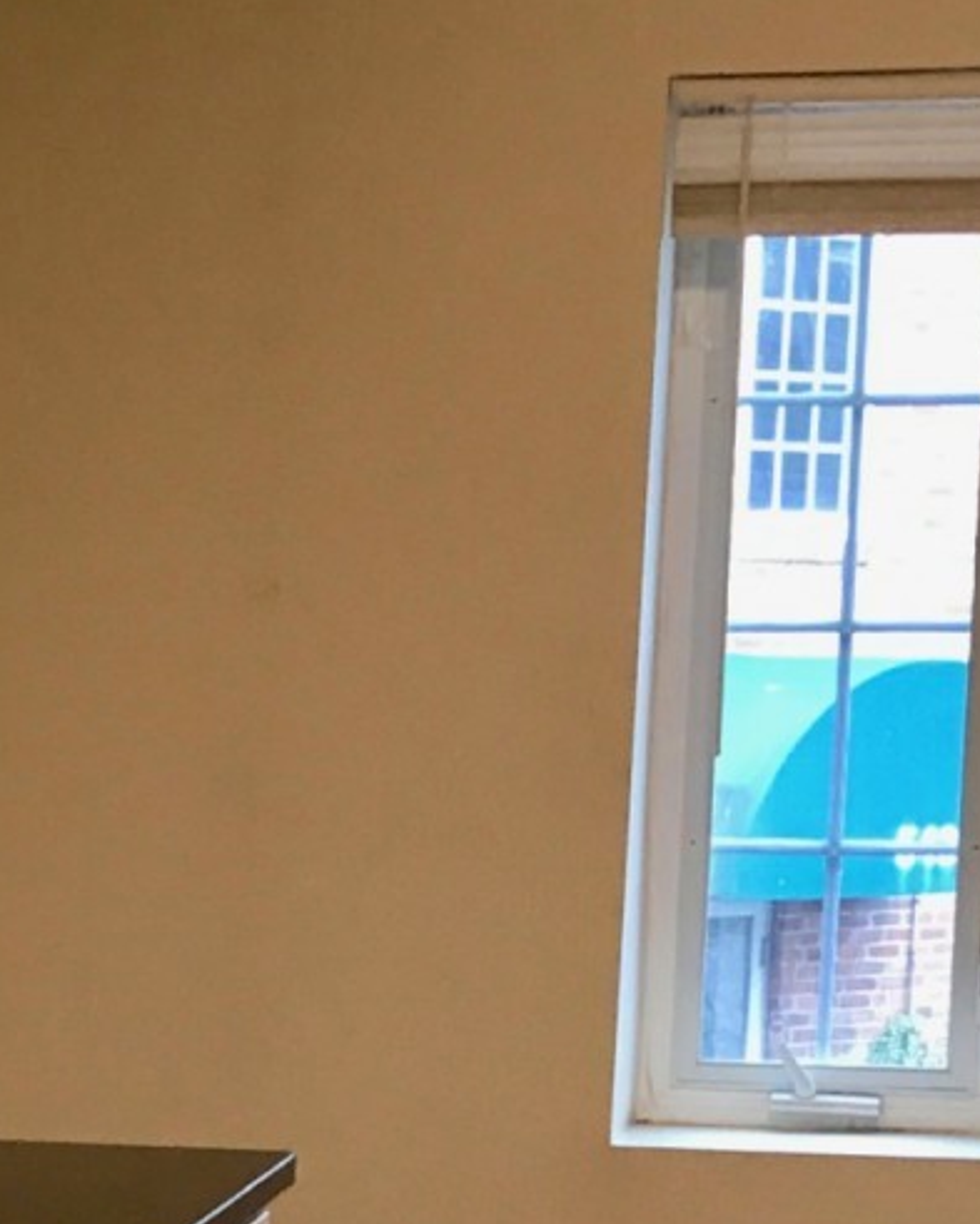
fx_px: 4132
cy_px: 1451
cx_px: -222
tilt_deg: -9.3
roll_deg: +1.0
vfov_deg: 16.2
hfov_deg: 13.1
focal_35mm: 114
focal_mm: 3.99
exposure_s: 1/20
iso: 40
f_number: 1.8
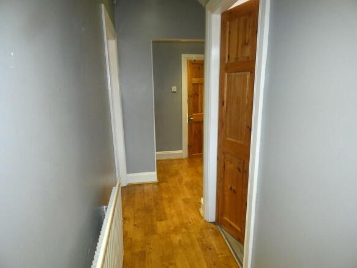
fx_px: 206
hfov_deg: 81.8
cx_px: 178
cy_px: 134
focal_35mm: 20
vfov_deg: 66.0
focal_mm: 3.6
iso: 800
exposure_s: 1/60
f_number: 2.8
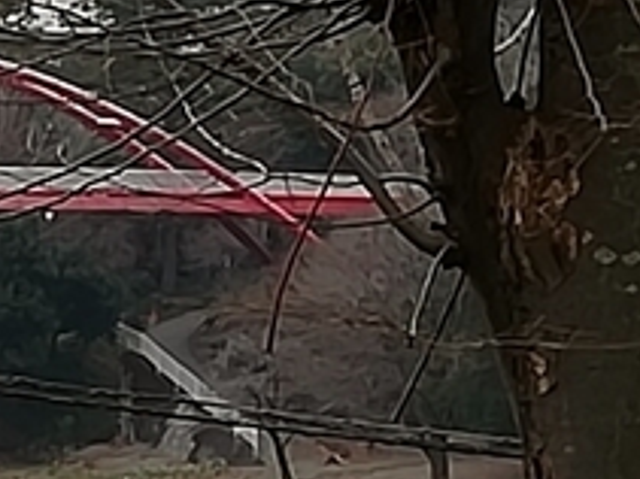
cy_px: 158
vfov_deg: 4.3
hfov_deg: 5.7
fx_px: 6319
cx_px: -446
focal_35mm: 342
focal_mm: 3.81
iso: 50
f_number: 2.2
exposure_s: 1/100
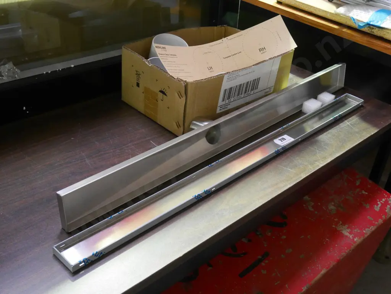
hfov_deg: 42.9
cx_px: 196
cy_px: 147
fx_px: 497
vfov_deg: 32.9
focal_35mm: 44
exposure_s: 1/13
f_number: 4.8
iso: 3200
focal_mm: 22
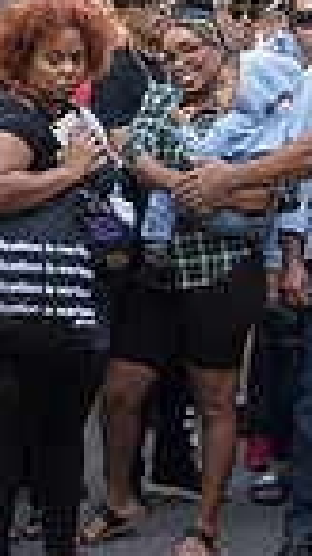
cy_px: 147
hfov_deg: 8.3
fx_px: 2091
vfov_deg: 15.1
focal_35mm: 142
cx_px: 483
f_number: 3.2
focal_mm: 34
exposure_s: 1/160
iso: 200
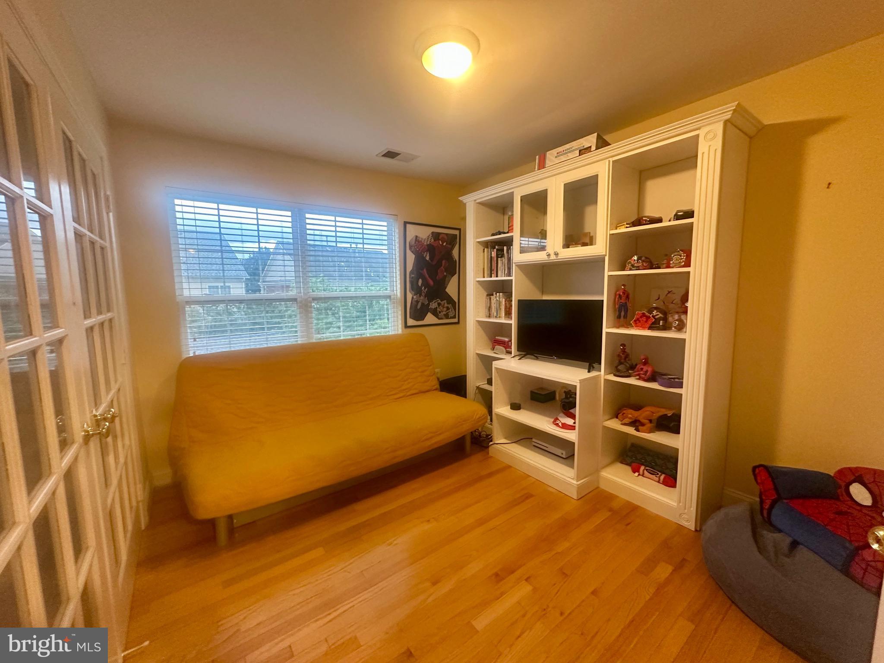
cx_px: 442
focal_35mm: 14
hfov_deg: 102.1
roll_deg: +0.4
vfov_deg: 85.7
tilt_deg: -6.7
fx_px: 358
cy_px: 332
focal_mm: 2.22
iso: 400
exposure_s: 1/60
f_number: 2.2
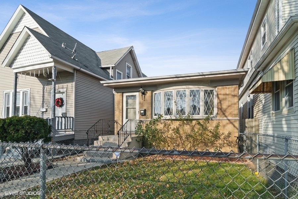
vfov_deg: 67.4
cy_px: 100
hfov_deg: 90.0
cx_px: 149
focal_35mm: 18
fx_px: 149
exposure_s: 1/400
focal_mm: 12
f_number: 8
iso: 200
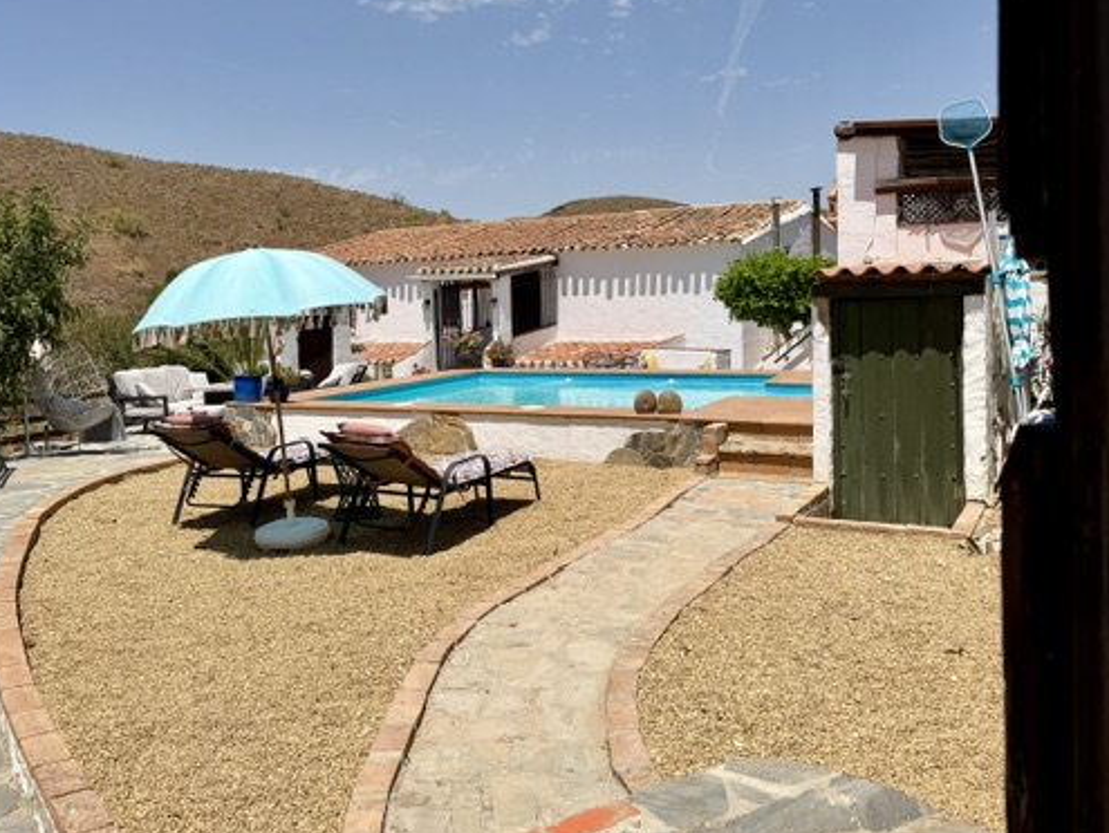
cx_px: 542
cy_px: 343
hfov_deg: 58.3
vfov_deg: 45.3
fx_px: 994
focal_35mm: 31
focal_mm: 6.76
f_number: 1.78
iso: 80
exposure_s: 1/9091
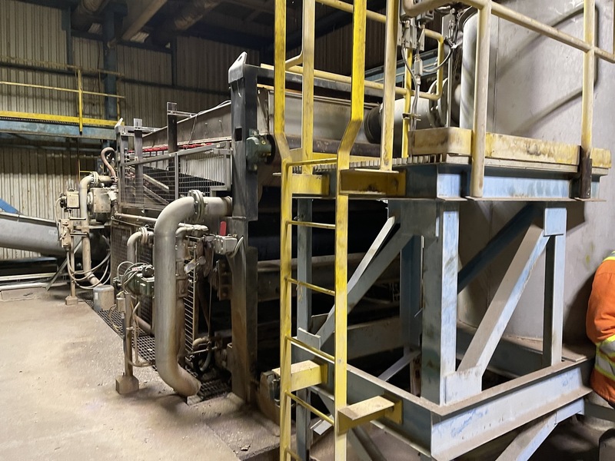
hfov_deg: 69.4
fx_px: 444
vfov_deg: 54.9
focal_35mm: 25
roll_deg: -2.5
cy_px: 230
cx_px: 308
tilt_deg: -1.7
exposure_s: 1/40
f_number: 1.6
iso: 400
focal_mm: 5.1
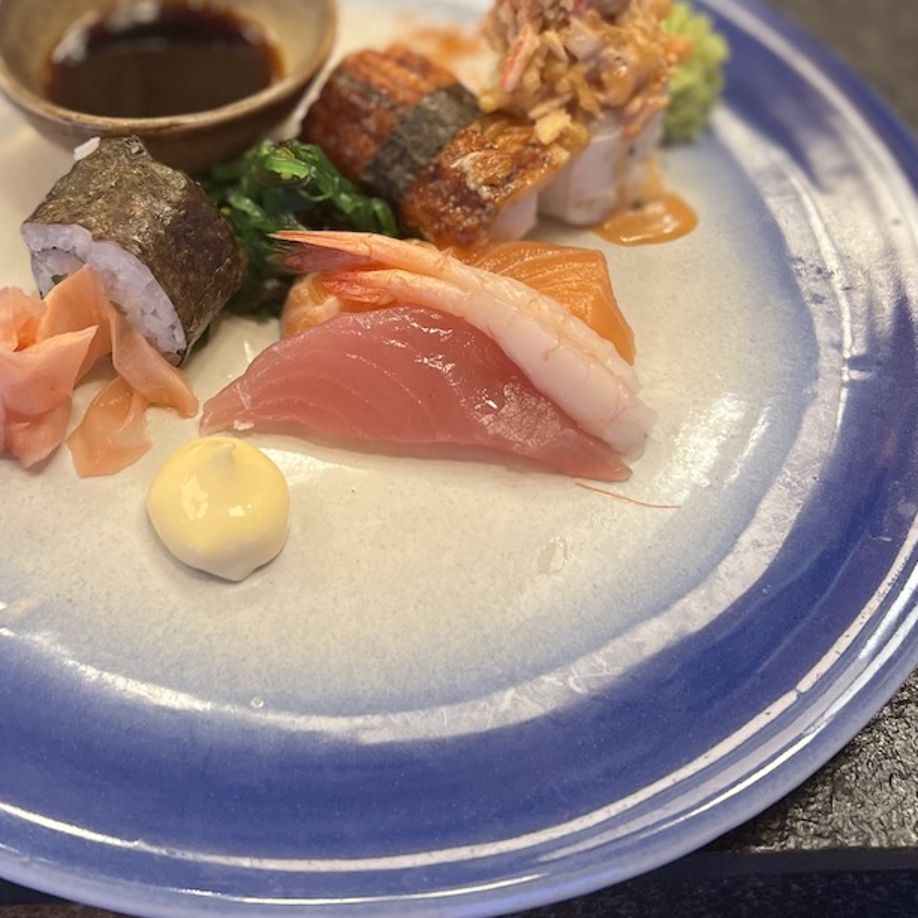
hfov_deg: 35.1
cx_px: 322
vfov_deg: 34.9
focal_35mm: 48
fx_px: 1440
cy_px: 277
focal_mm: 5.7
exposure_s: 1/50
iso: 160
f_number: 1.5
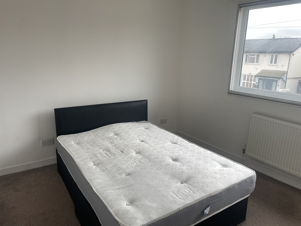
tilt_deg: -14.4
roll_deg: -1.8
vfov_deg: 53.1
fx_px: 226
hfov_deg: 67.3
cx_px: 150
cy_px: 113
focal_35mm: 26
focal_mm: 4.2
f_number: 1.6
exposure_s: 1/121
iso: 64
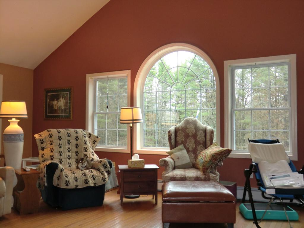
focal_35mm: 34
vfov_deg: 41.8
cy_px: 114
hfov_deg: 54.0
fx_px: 299
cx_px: 152
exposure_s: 1/60
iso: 250
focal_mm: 6.1
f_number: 3.6
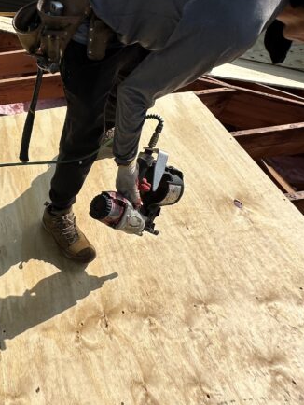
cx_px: 0
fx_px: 386
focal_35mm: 33
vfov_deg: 54.3
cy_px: 138
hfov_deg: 38.2
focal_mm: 2.22
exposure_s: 1/3731
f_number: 2.2
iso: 50
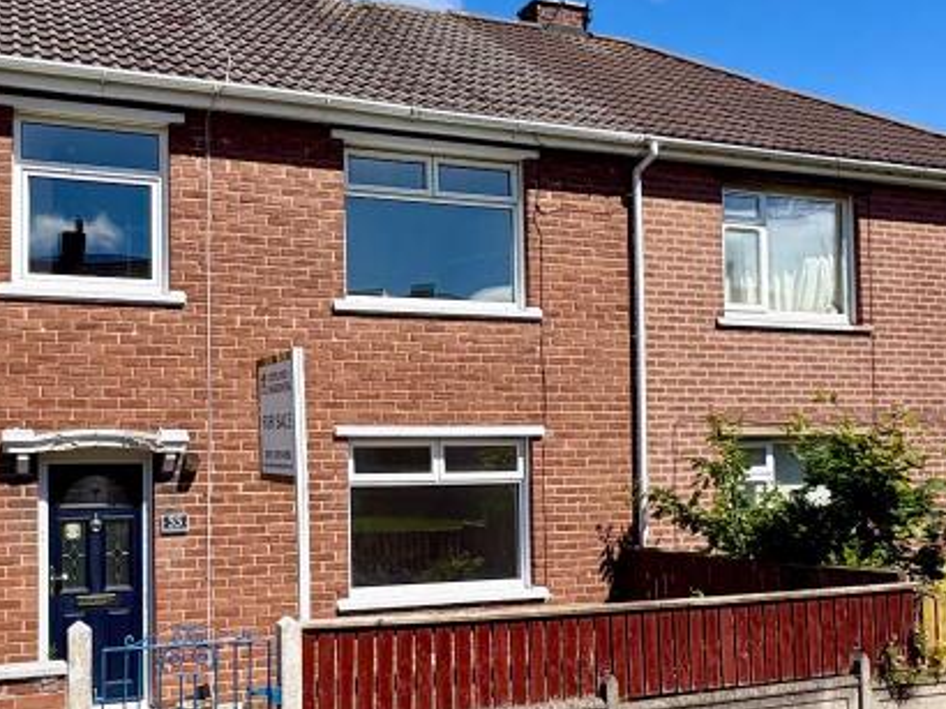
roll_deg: +1.2
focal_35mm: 35
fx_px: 956
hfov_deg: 51.7
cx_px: 318
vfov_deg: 40.4
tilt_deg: +1.7
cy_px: 436
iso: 50
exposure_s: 1/2208
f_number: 2.2
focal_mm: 2.22
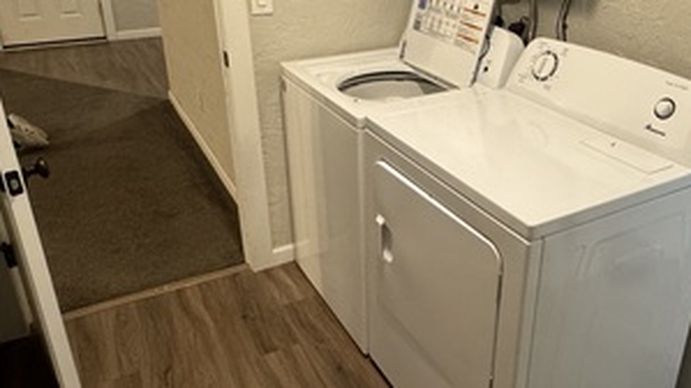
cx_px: 415
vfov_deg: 34.5
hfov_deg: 57.6
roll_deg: -1.9
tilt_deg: -22.8
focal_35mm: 34
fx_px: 623
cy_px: 152
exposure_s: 1/60
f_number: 2.2
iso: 320
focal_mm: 2.22
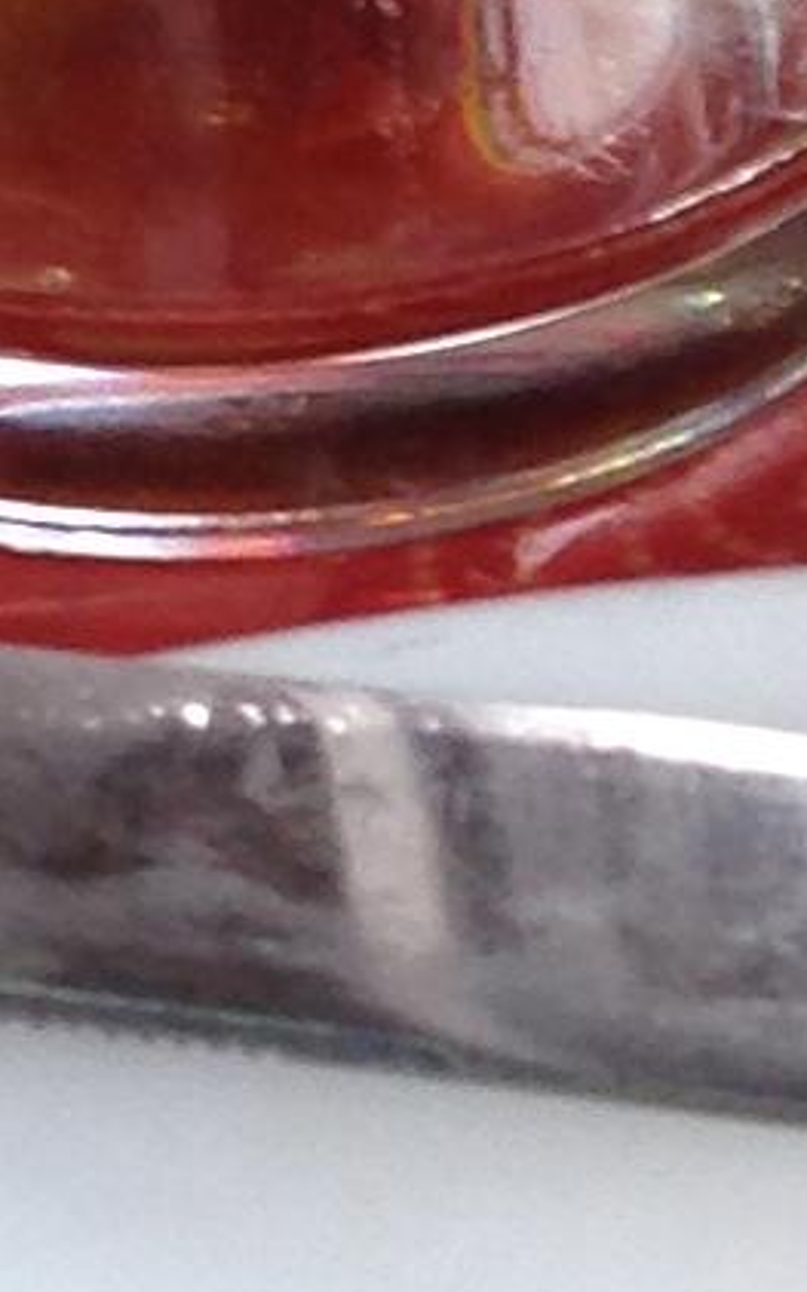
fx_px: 9540
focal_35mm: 271
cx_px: 1249
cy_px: 282
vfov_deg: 7.7
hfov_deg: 4.8
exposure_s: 1/20
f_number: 2.4
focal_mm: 4.12
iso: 64
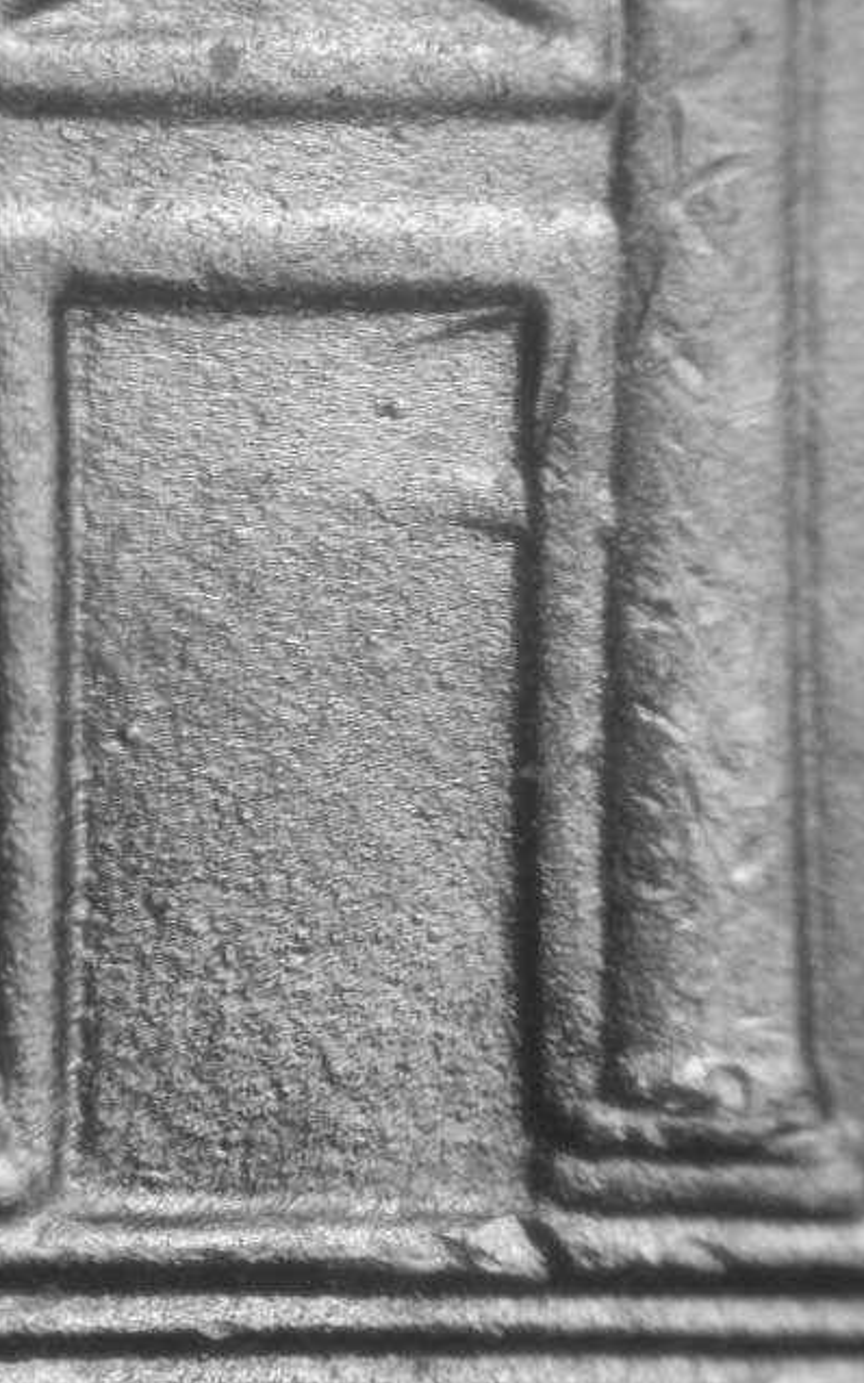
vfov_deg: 12.8
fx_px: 6180
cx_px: 363
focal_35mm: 164
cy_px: 690
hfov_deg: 8.0
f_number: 5.1
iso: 100
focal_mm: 32
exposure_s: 1/12.3
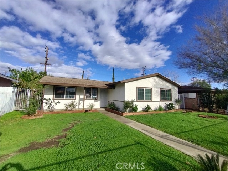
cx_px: 114
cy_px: 86
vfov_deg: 78.1
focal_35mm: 16
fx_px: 105
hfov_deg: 94.5
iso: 100
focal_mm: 1.66
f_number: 2.2
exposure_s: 1/1672
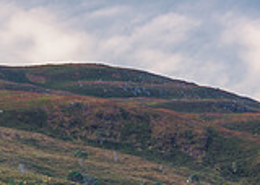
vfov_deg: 5.1
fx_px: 2073
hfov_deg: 7.2
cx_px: 47
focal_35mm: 281
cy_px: 278
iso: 200
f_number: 7.1
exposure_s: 1/5
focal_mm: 38
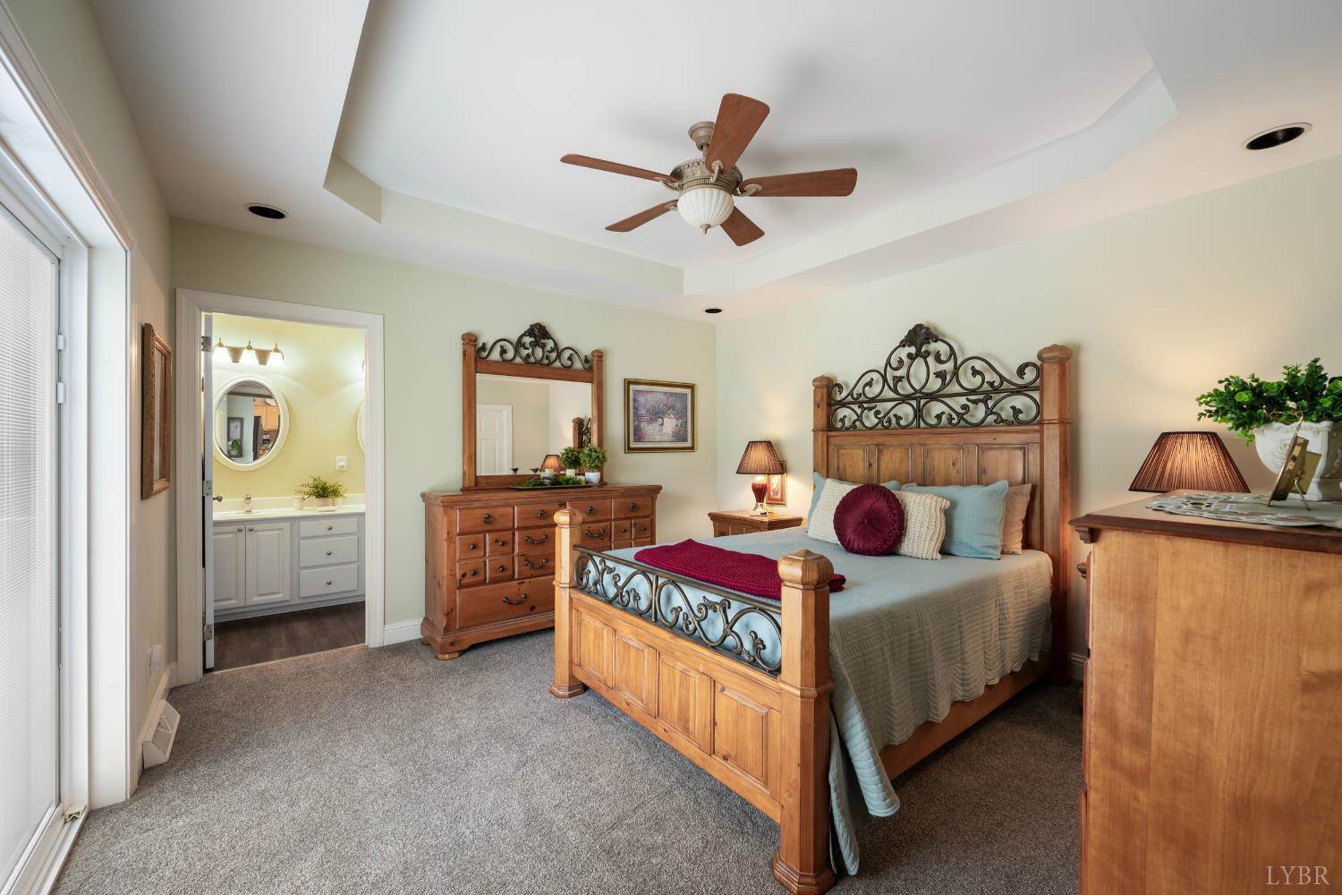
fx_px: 522
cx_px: 671
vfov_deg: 81.2
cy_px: 448
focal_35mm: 14
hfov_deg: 104.3
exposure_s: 1/5
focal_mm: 14
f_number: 8
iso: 200
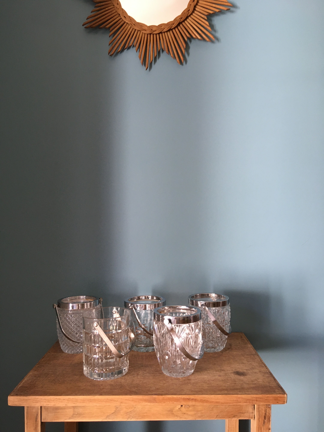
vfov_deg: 61.7
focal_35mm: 29
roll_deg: -0.6
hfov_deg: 48.2
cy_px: 216
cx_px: 162
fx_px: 362
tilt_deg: +0.6
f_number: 2.2
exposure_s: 1/33
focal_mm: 4.15
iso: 125
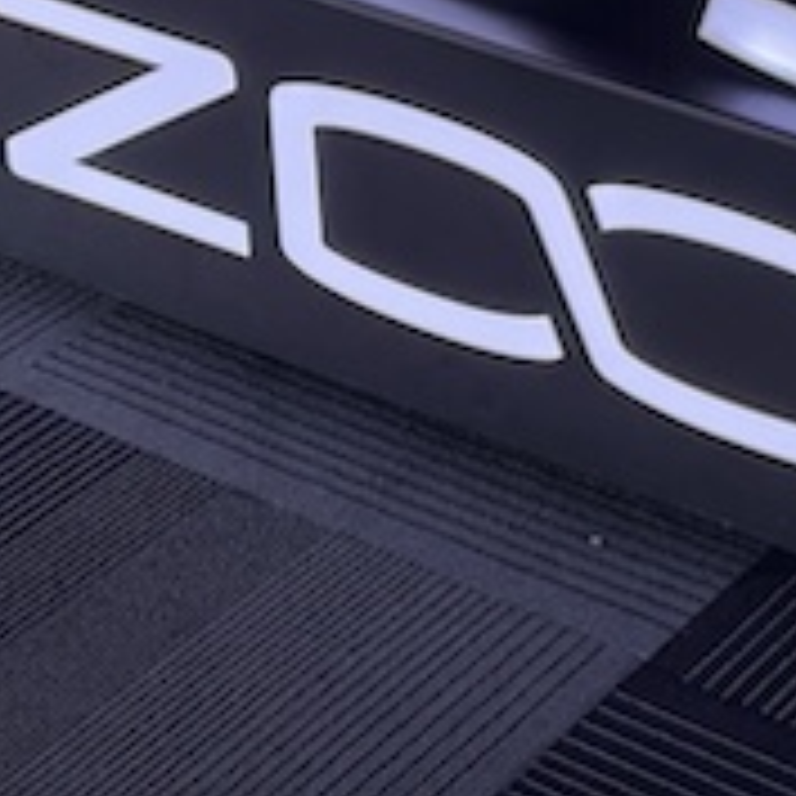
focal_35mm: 120
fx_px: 3122
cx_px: 1439
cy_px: -872
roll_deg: -0.6
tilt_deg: -12.9
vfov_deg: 12.5
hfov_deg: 13.1
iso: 80
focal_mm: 6.76
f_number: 1.78
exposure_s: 1/379
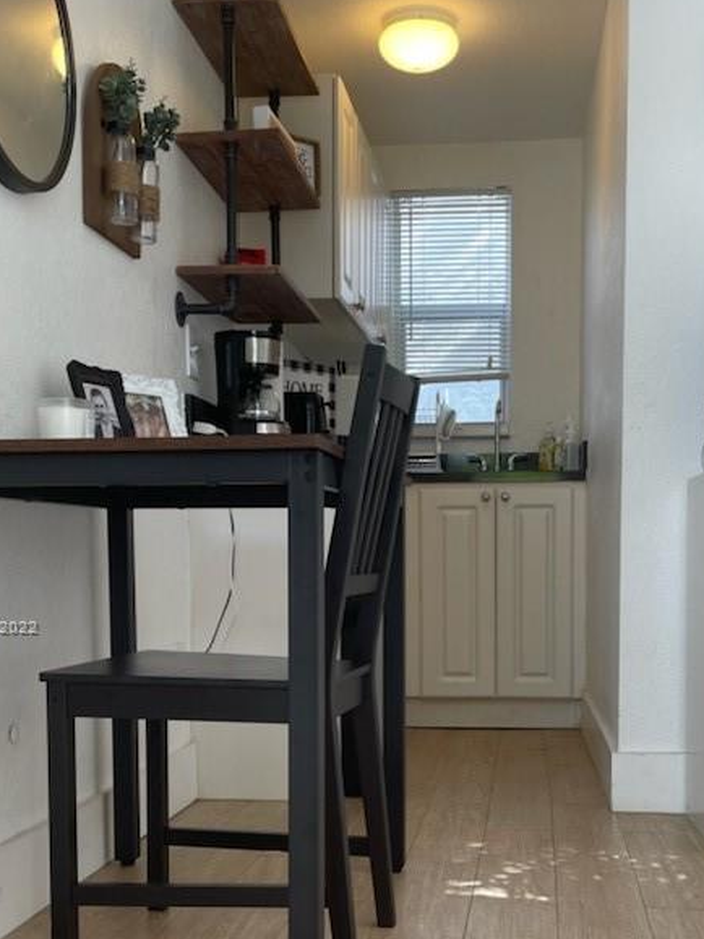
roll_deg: -0.1
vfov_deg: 40.7
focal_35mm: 46
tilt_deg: -2.7
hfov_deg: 31.4
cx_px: 410
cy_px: 628
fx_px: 1248
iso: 40
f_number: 1.6
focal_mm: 4.2
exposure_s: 1/120
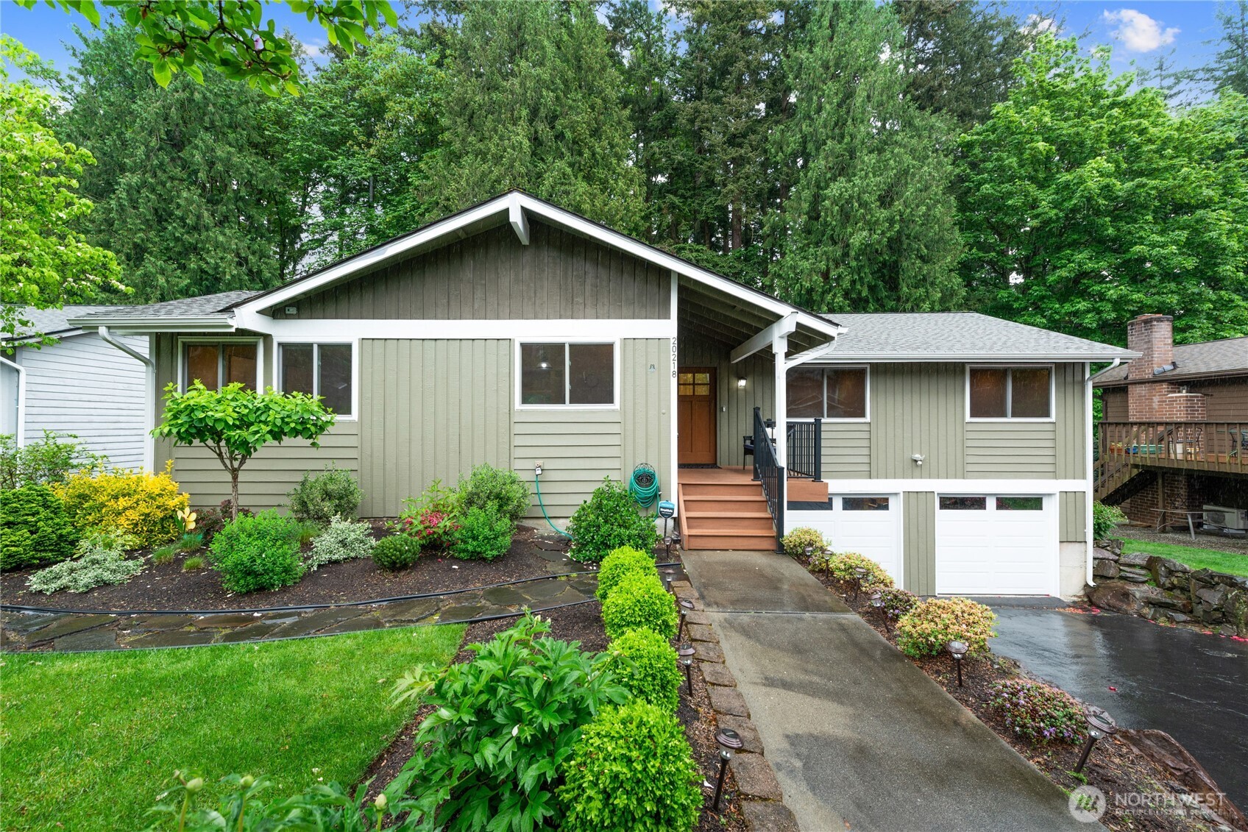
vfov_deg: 81.2
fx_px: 485
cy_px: 416
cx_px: 624
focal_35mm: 14
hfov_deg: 104.2
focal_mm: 14
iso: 640
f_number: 7.1
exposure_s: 1/160
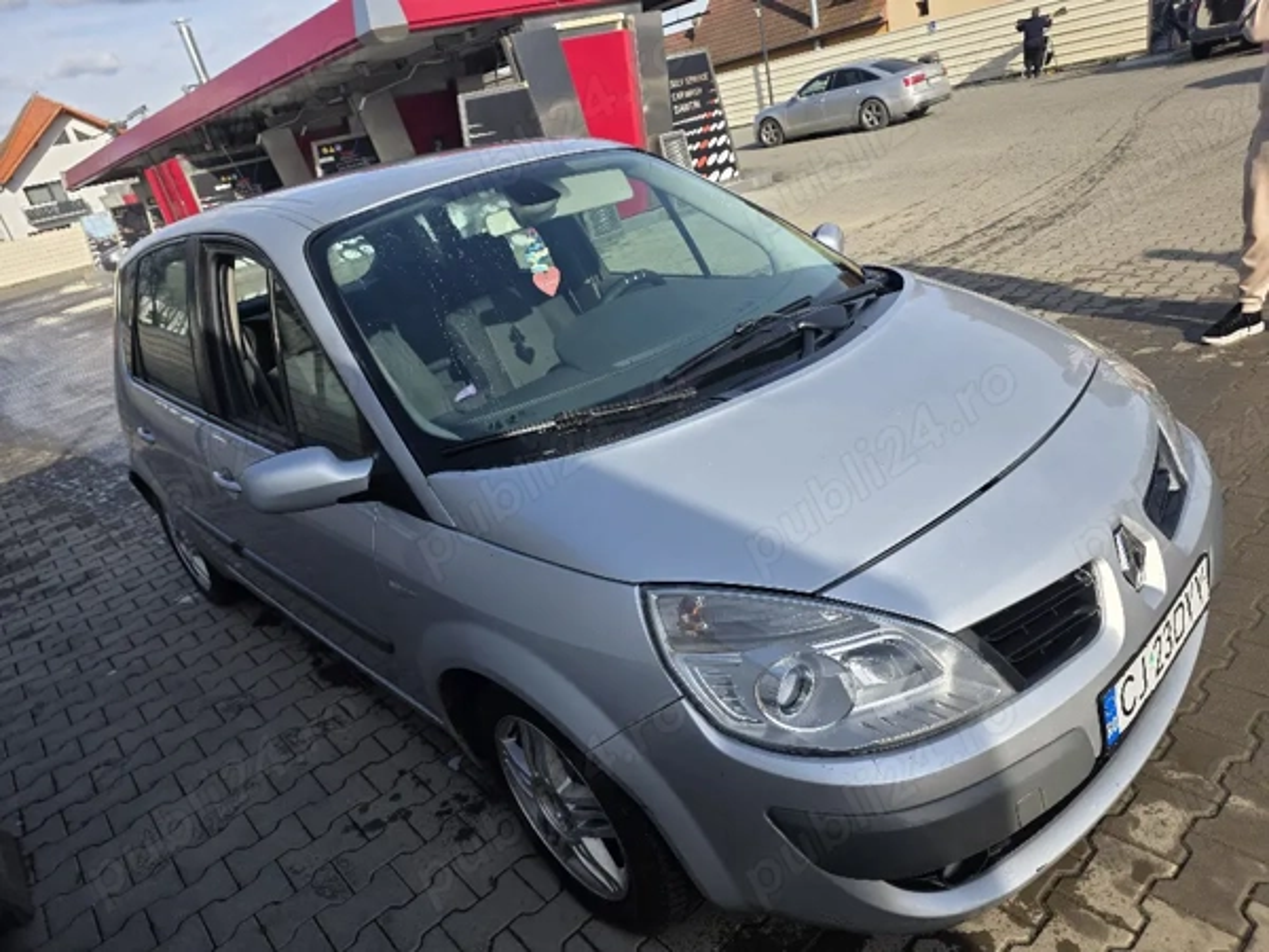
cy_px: 476
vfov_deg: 58.9
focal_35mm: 23
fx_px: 843
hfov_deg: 73.9
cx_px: 634
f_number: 1.7
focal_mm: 6.3
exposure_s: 1/3333
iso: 80
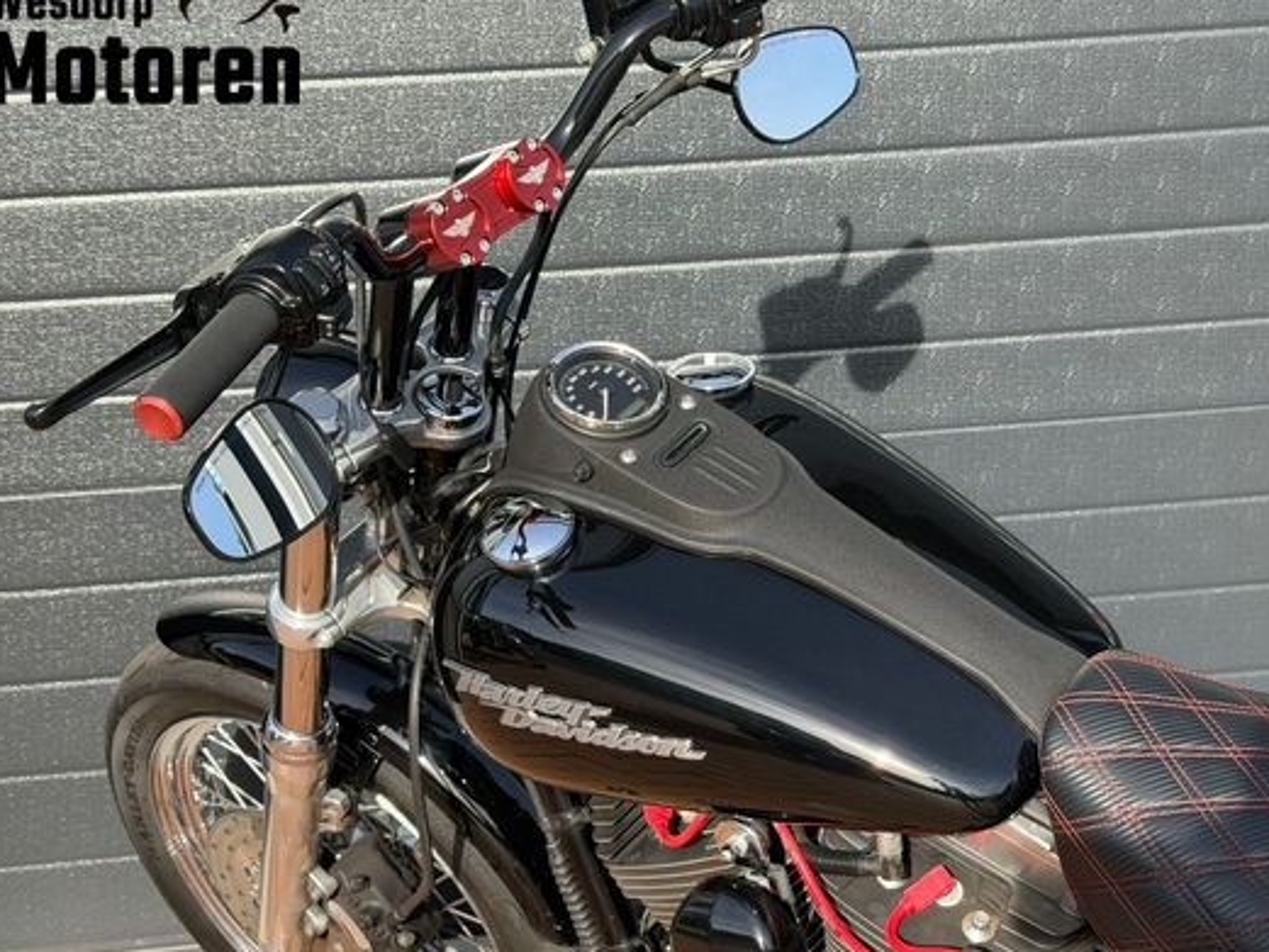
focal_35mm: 59
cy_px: 526
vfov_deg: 24.8
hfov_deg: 32.6
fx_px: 2163
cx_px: 767
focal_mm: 6.76
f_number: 1.78
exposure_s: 1/1715
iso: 80
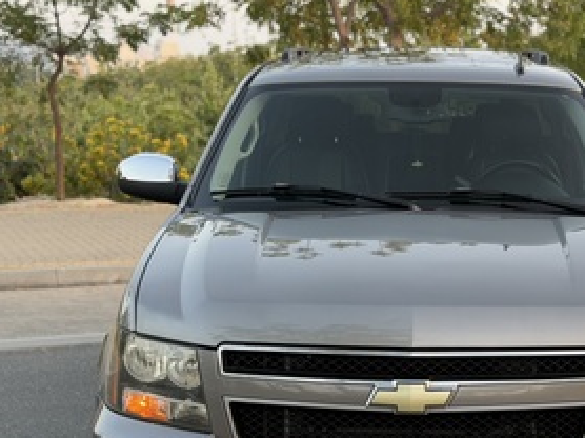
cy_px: 281
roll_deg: +0.7
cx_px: 411
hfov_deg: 24.6
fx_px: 1334
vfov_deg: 18.6
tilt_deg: -7.9
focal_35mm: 79
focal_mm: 6.76
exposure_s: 1/157
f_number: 1.78
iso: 64
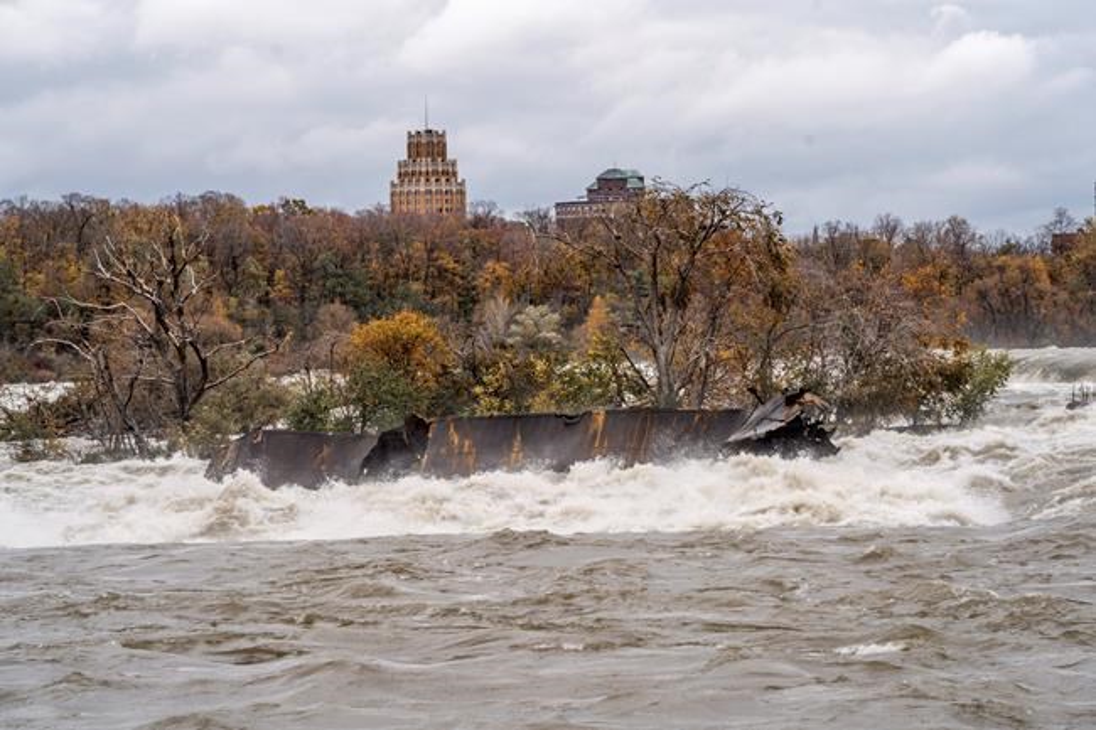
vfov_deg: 8.8
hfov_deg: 13.2
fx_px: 4748
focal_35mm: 156
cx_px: 548
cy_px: 365
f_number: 8
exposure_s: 1/125
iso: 250
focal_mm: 156
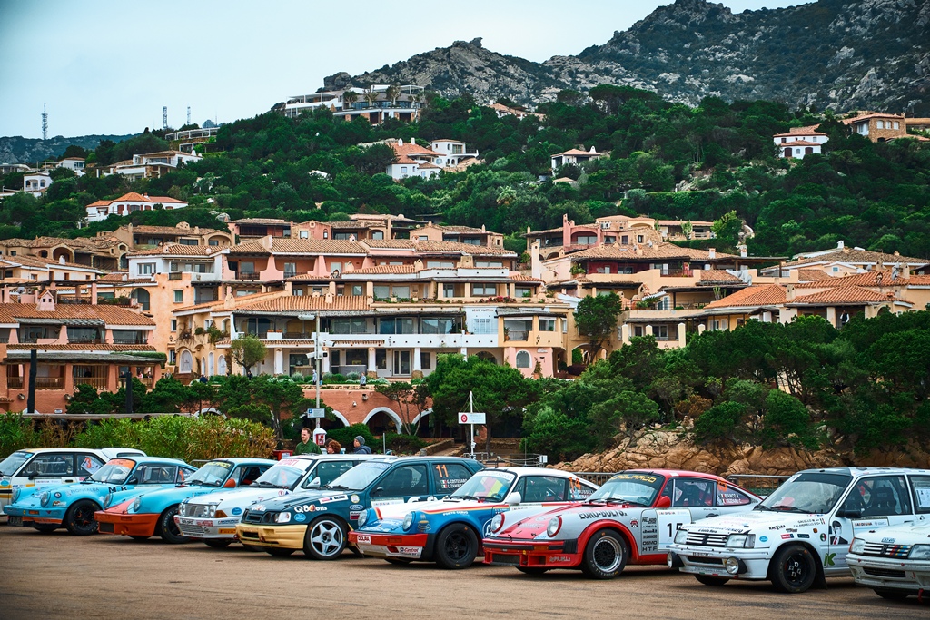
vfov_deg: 16.3
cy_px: 310
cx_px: 465
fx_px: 2170
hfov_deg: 24.2
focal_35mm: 84
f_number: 5.6
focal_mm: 55.8
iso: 800
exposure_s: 1/400
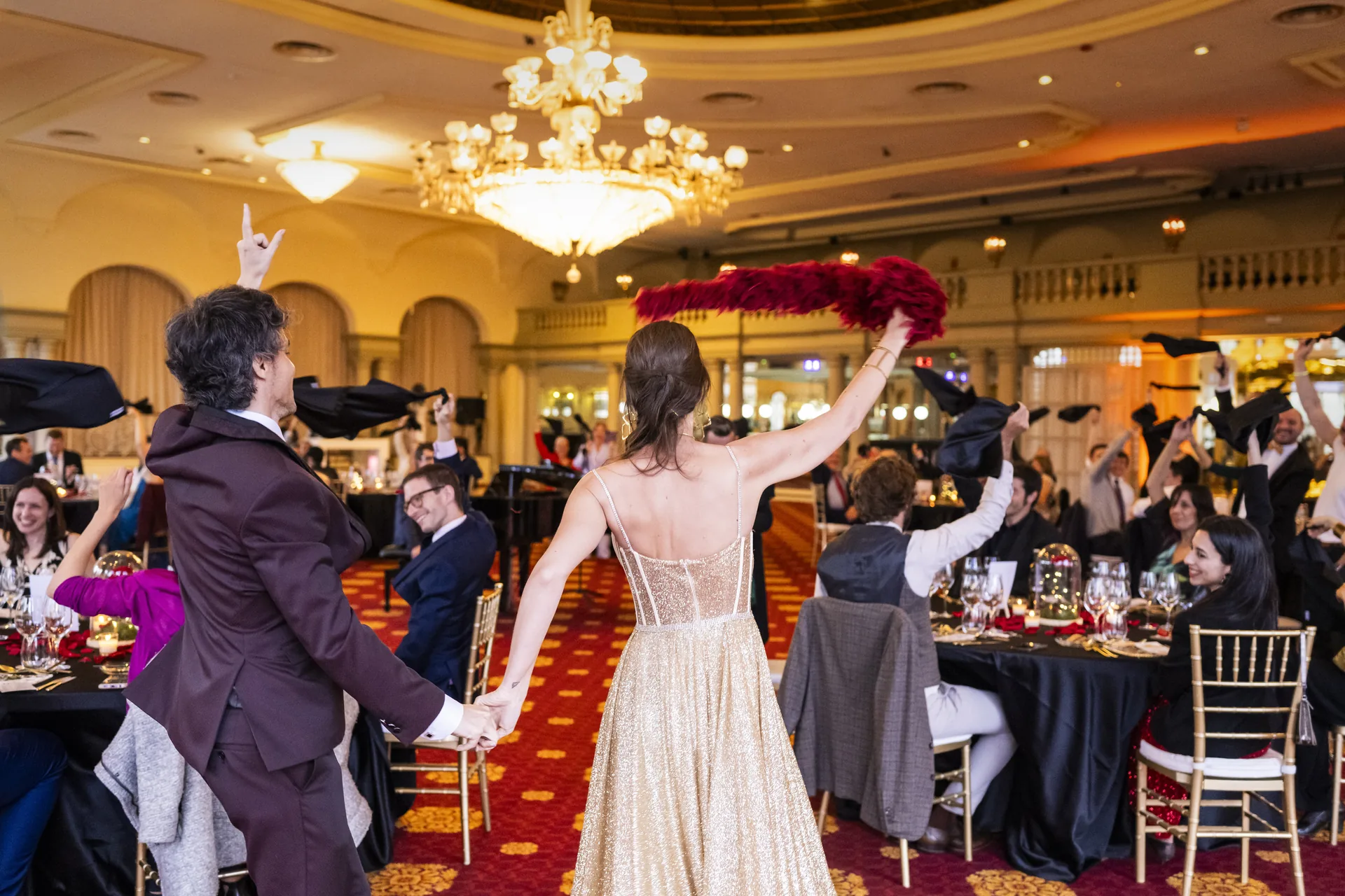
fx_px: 1308
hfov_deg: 54.4
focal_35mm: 35
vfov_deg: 37.9
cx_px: 672
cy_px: 448
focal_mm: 35
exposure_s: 1/320
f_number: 2.8
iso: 4000
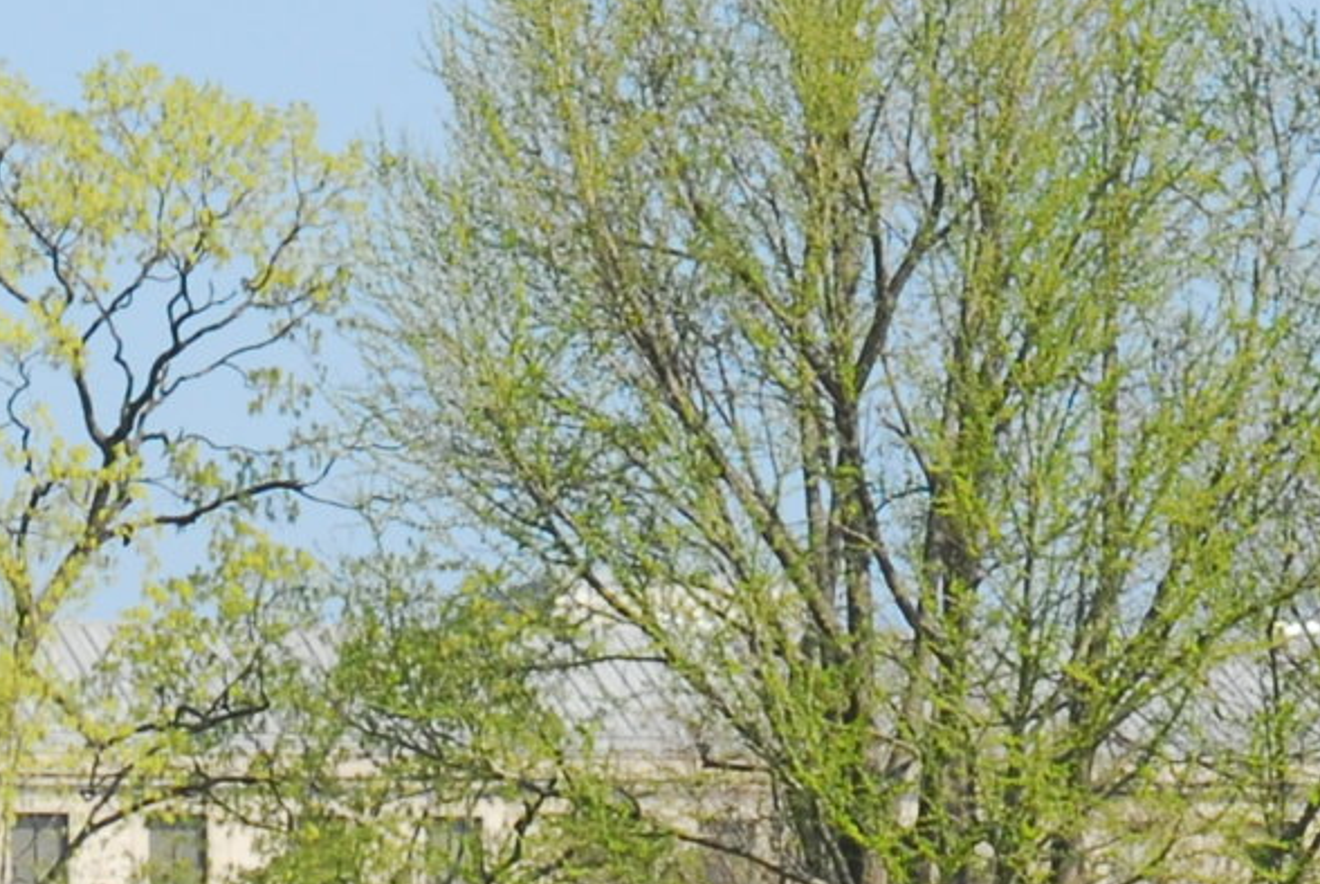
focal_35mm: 306
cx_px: -193
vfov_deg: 4.4
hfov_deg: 6.7
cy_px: 2069
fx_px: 11237
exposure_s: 1/160
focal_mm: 40
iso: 250
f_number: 11
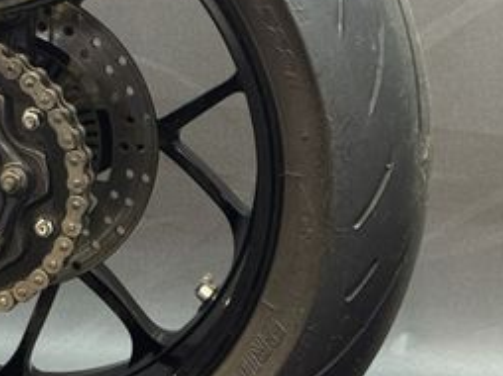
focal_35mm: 121
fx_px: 1757
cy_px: 129
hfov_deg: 16.0
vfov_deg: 12.2
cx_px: 4
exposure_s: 1/33
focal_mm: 6.76
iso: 400
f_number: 1.78
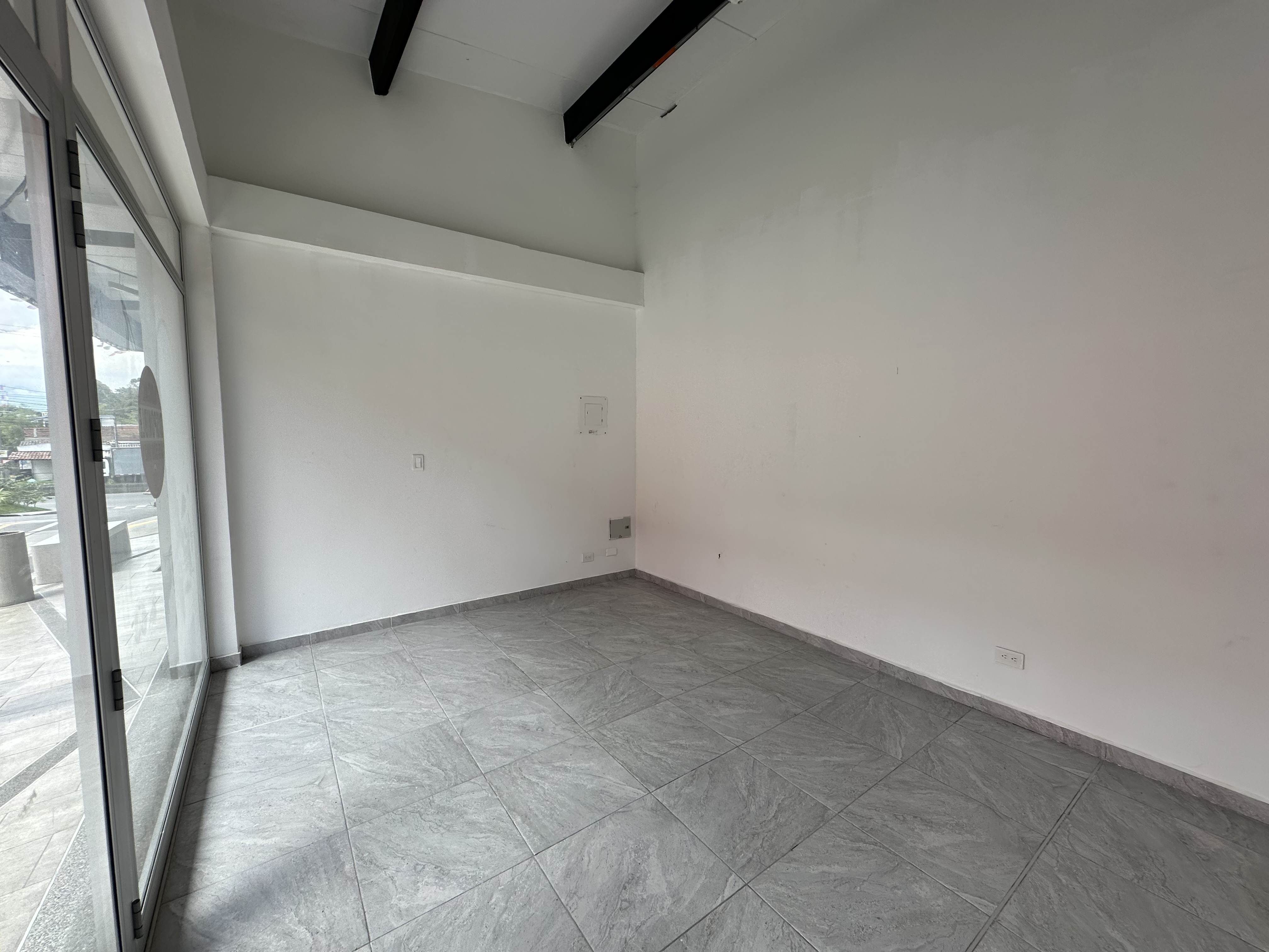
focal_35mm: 14
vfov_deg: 85.7
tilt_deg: -4.8
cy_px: 476
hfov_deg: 102.1
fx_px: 513
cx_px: 634
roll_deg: -0.6
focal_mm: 2.22
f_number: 2.2
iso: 40
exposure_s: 1/273
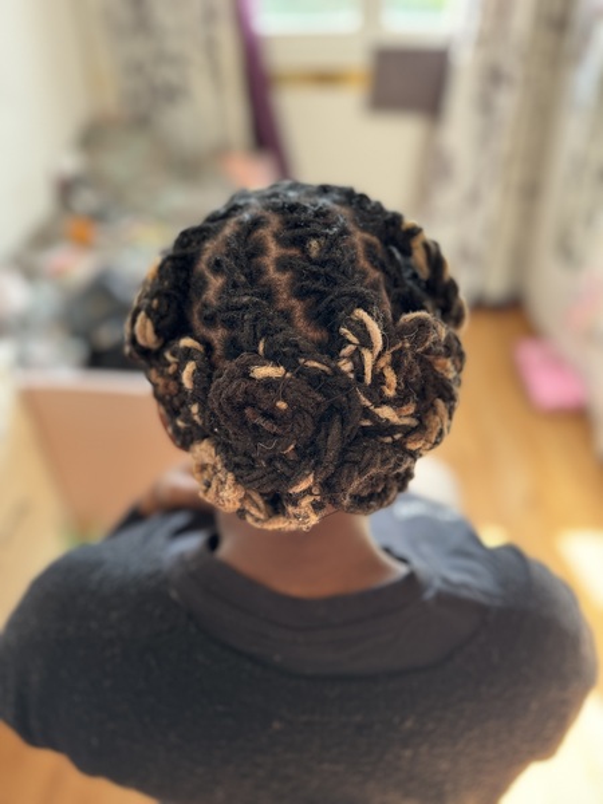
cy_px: 402
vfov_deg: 71.6
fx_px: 557
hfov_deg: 56.8
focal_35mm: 24
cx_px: 302
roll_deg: +0.5
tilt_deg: -34.9
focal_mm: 6.76
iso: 160
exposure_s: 1/121
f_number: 1.78
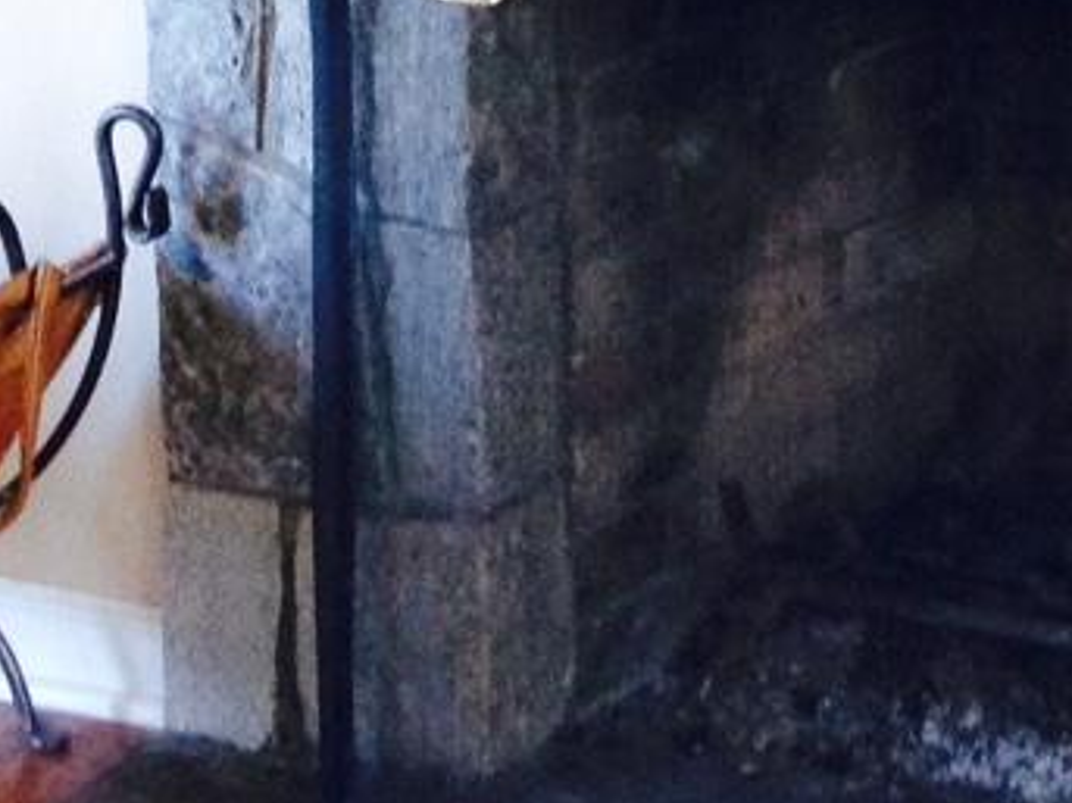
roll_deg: +0.2
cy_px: -656
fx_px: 4860
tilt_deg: -8.6
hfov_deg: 12.4
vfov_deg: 9.0
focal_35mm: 157
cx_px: 1197
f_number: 2.4
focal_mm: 4.12
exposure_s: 1/20
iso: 200
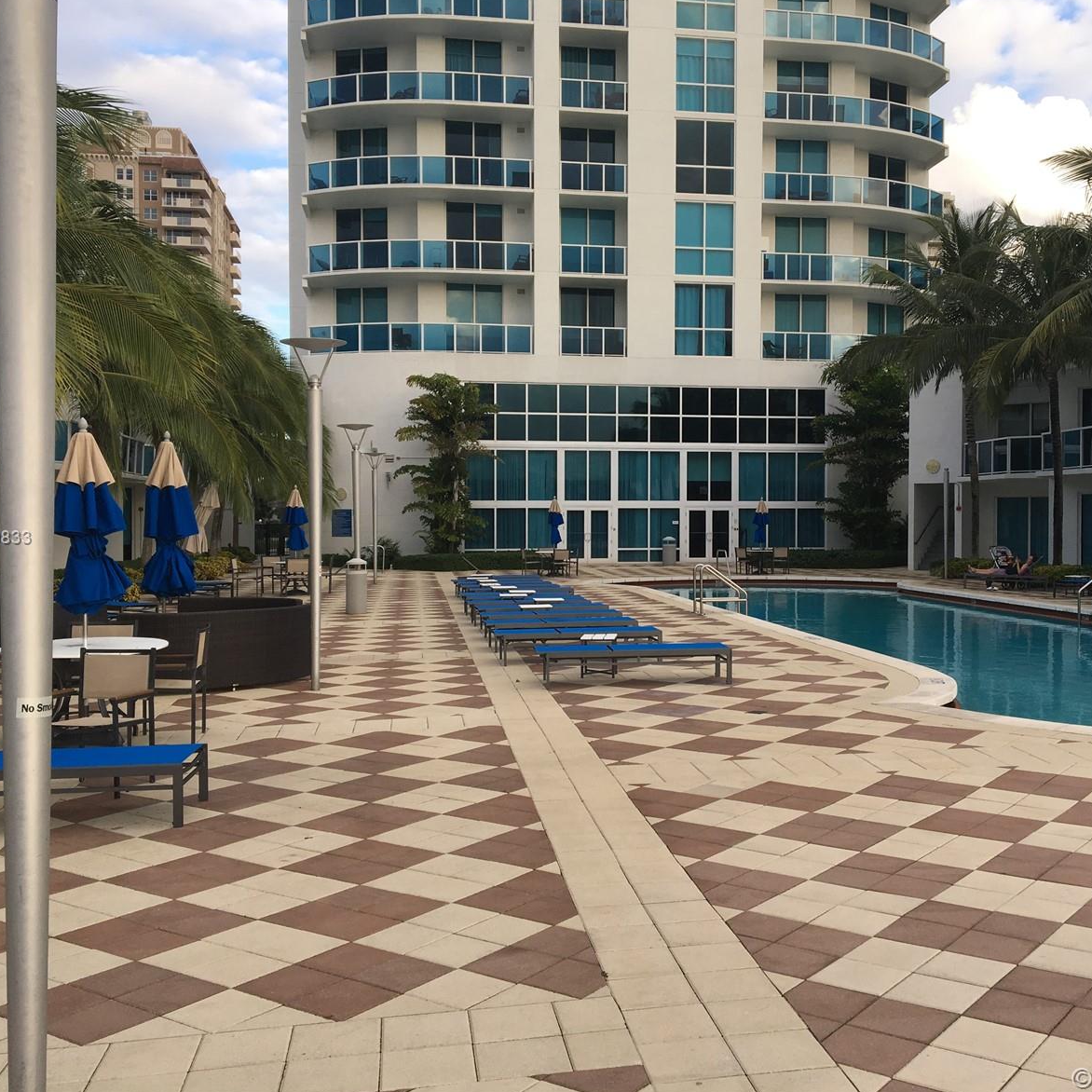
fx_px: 1249
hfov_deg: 47.1
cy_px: 539
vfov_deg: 47.2
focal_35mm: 35
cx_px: 629
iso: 25
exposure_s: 1/427
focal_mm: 4.15
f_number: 2.2
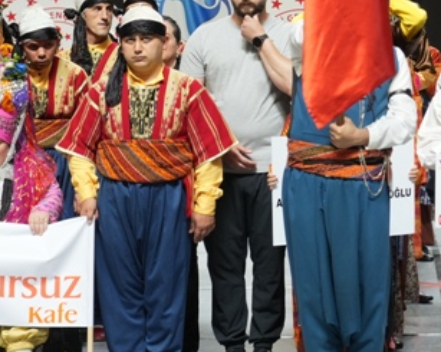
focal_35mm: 166
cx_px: 454
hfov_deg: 11.5
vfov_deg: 9.2
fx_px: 2165
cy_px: -47
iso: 800
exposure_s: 1/160
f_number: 4
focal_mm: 53
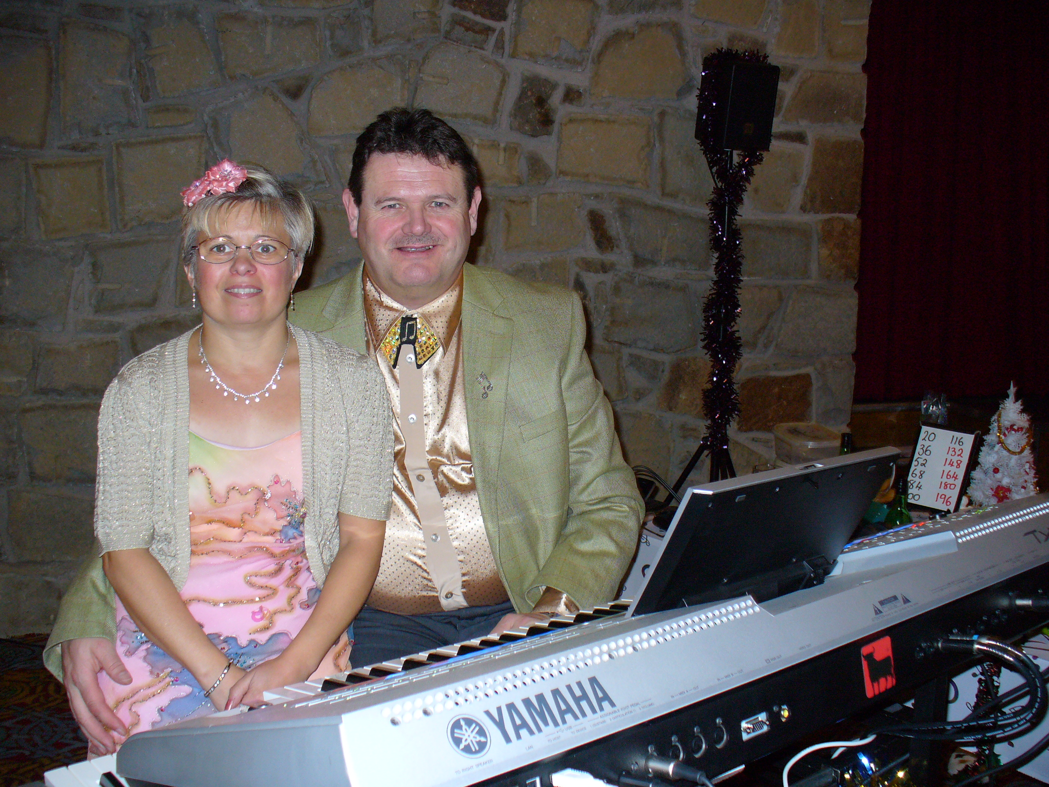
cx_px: 524
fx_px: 1121
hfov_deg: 50.1
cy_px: 394
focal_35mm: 37
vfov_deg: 38.7
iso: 100
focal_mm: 6.1
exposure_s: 1/8
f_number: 2.8
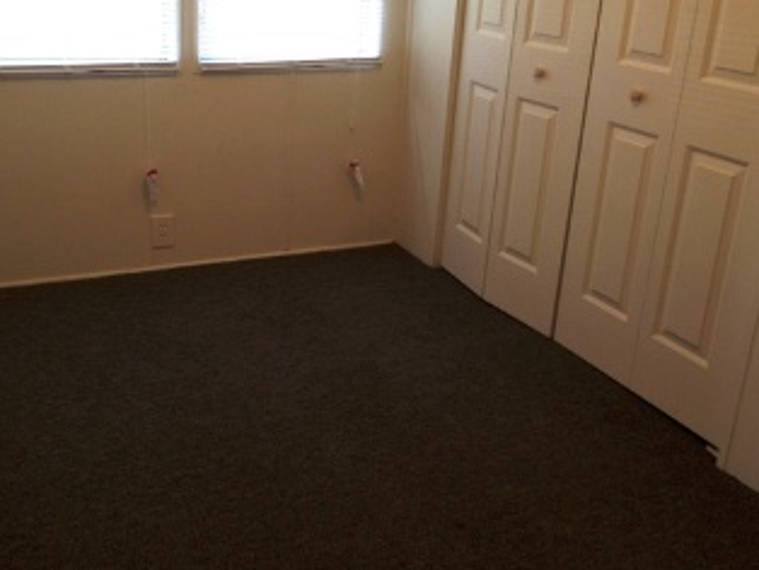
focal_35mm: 42
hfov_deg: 44.7
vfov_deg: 34.3
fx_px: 922
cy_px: 239
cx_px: 353
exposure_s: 1/24
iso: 50
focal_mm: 4.13
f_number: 2.4
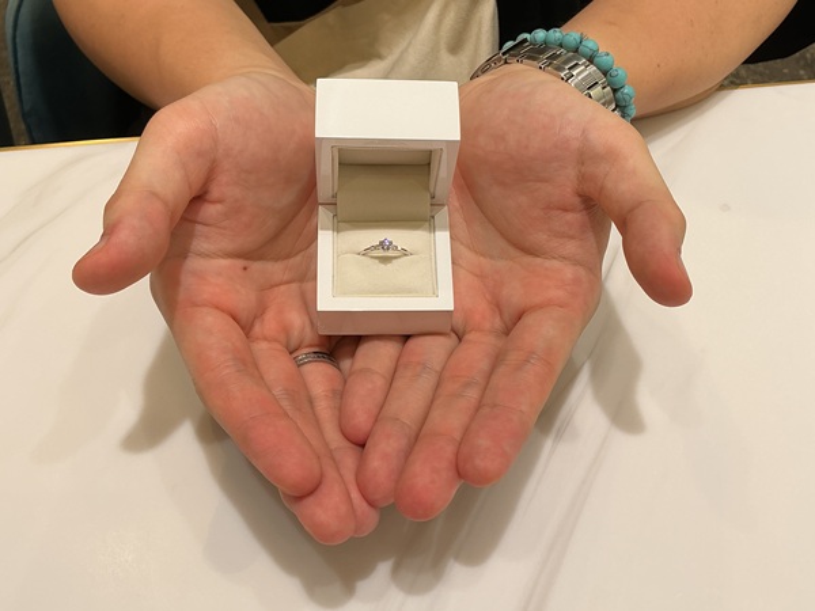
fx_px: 683
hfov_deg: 61.7
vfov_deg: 48.2
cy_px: 306
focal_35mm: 29
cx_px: 408
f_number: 1.8
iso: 20
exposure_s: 1/152
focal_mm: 3
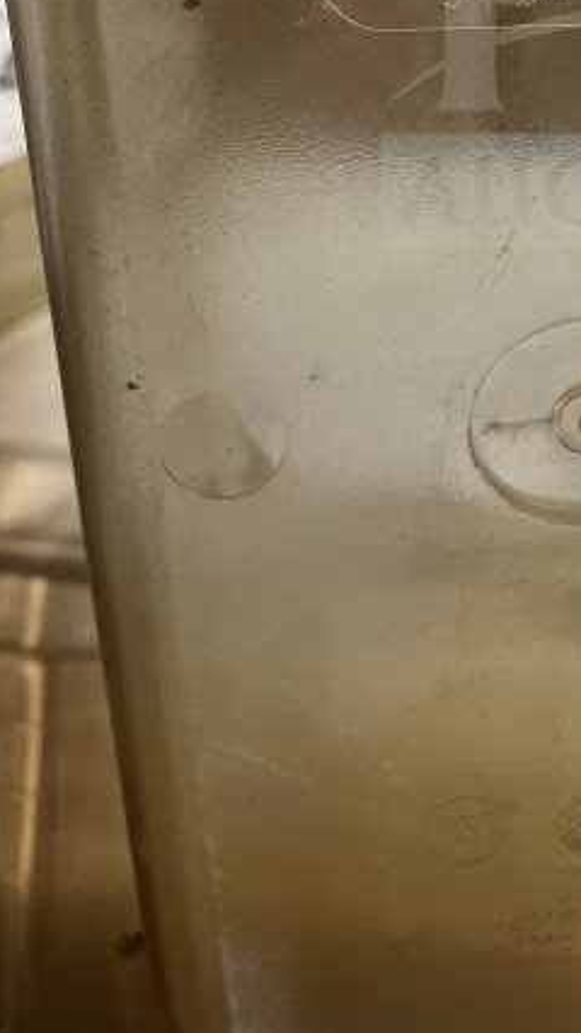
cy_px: 57
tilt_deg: -9.2
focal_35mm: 54
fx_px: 1480
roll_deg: +1.0
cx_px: 651
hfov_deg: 21.0
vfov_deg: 35.6
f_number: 1.6
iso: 250
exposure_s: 1/60
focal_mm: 4.2
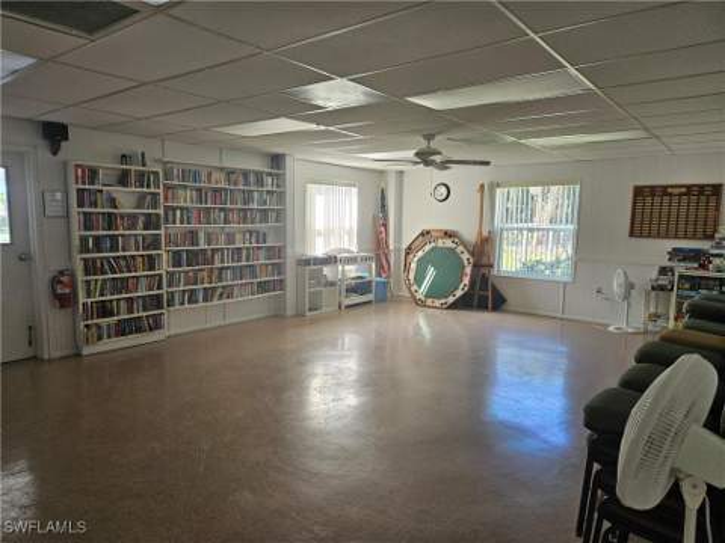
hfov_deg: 73.9
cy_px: 272
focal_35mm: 23
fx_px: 482
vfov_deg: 58.9
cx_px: 362
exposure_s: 1/120
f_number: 1.8
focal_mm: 5.4
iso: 64
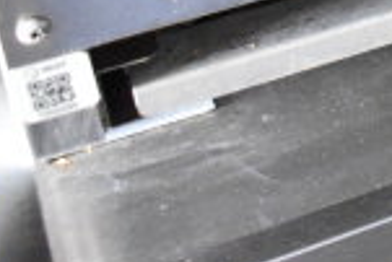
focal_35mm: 121
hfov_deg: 14.7
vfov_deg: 10.5
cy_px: -253
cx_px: 719
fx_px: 1319
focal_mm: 20
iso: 6400
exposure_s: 1/80
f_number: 4.5
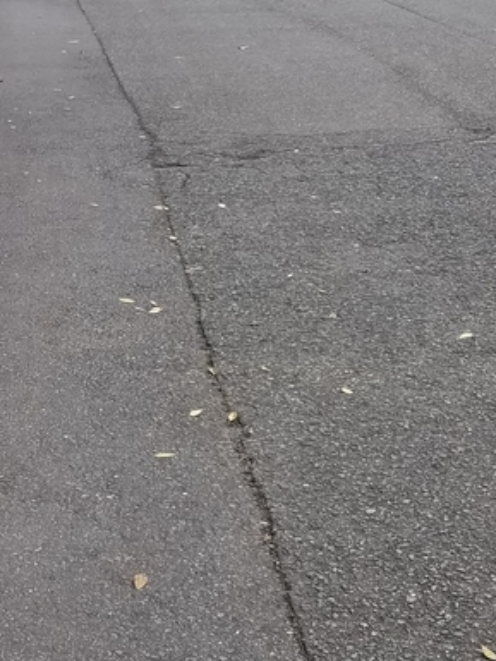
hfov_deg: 17.4
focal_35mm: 81
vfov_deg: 24.1
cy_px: 276
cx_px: -105
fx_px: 1547
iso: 50
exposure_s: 1/358
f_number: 1.7
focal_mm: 4.25
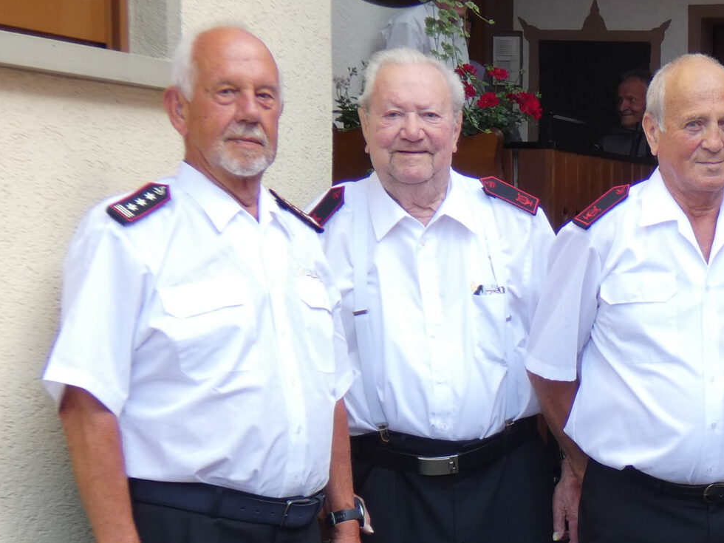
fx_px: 1966
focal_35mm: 94
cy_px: 459
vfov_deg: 15.6
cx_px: 790
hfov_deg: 20.0
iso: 80
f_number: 3.5
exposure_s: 1/100
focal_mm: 6.5
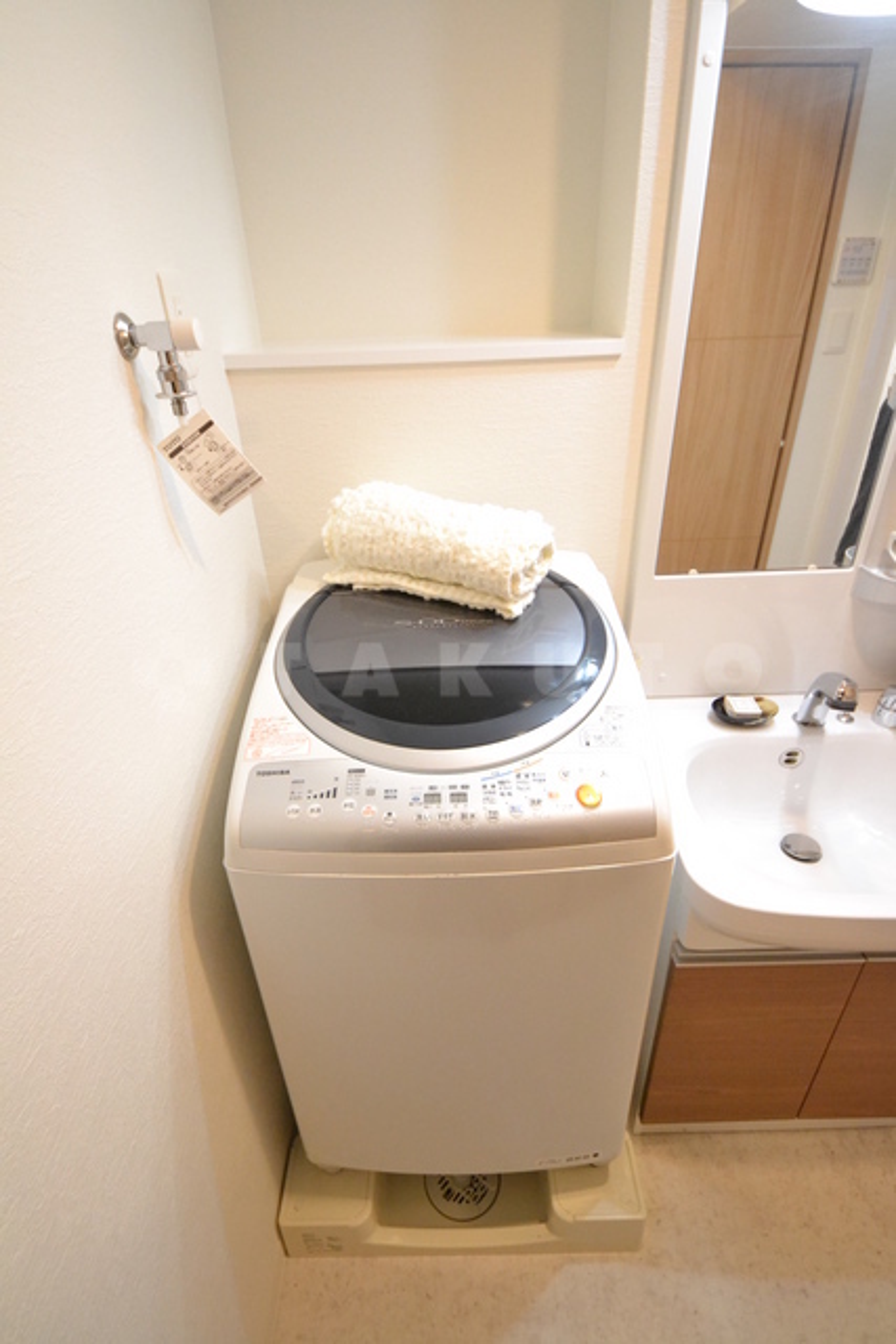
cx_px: 448
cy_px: 672
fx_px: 560
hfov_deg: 77.4
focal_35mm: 15
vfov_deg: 100.4
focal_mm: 10
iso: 3200
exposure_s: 1/100
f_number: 5
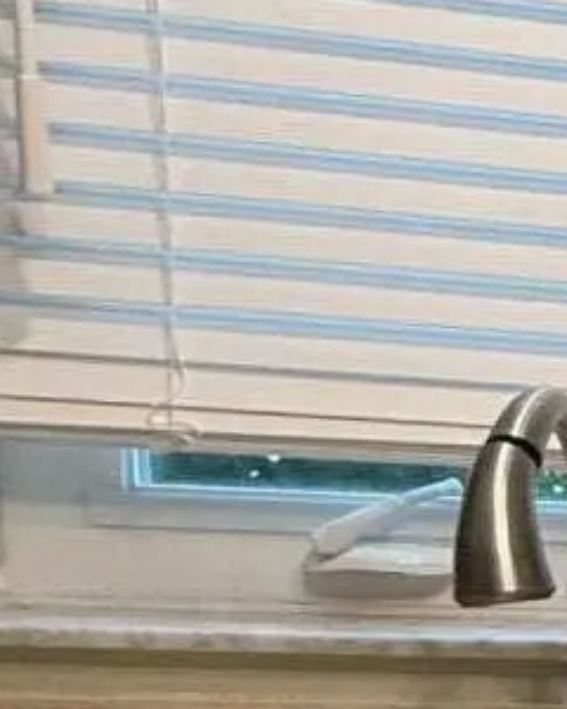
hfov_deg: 12.1
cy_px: 695
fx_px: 1909
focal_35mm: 91
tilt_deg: -11.9
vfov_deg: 20.4
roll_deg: -5.3
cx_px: 1505
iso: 320
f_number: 2.2
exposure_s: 1/120
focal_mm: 2.22
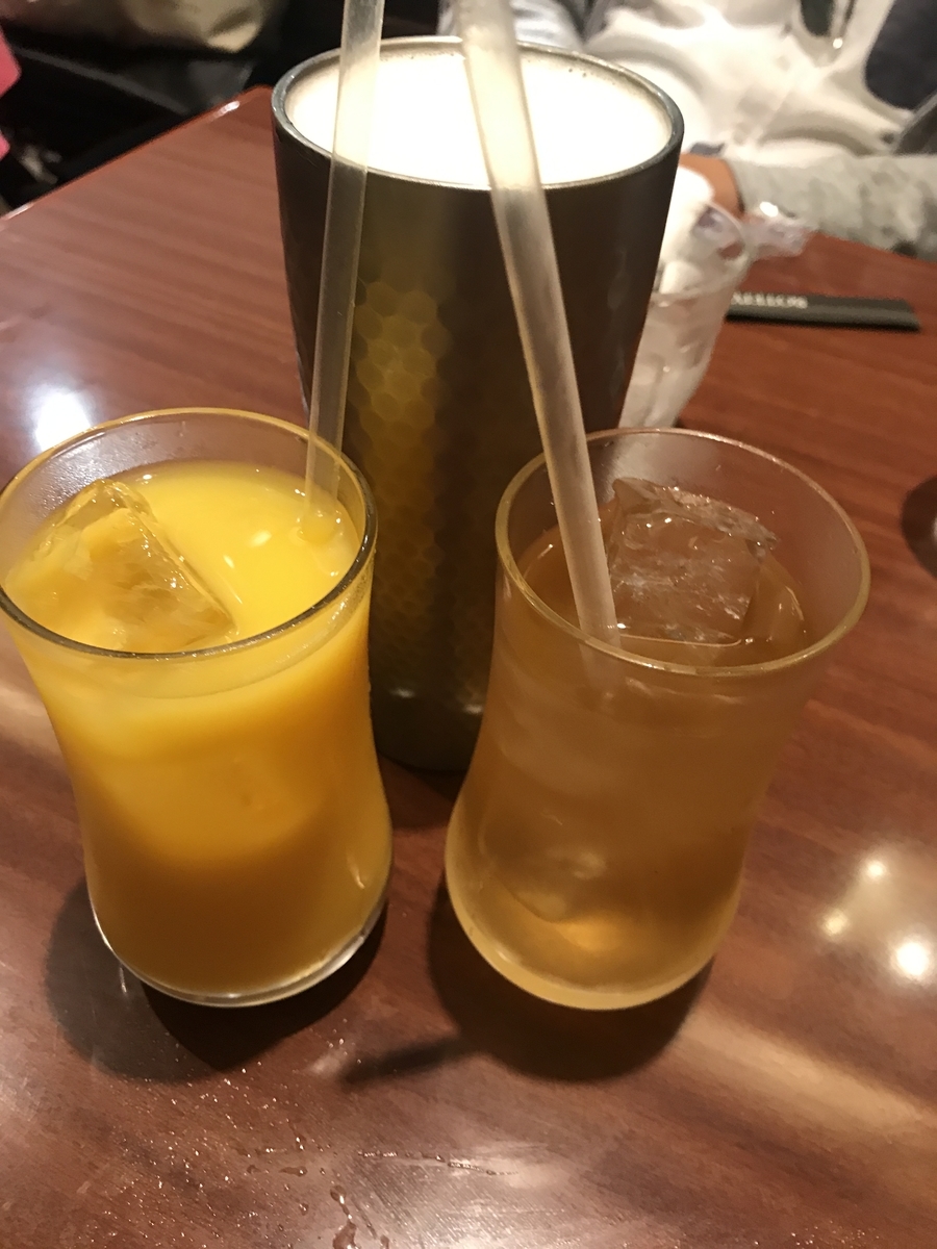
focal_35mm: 28
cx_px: 468
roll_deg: -3.5
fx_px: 1011
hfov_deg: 49.7
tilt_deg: -44.9
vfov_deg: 63.4
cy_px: 624
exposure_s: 1/15
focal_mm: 3.99
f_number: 1.8
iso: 64
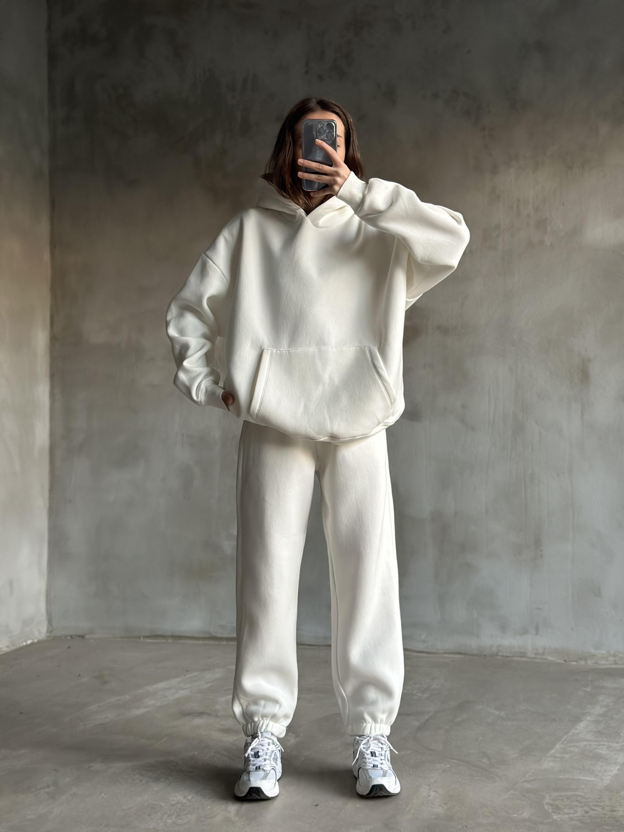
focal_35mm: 48
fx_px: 1154
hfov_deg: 30.3
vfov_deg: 39.7
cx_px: 312
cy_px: 416
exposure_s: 1/60
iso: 320
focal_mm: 6.86
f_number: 1.78
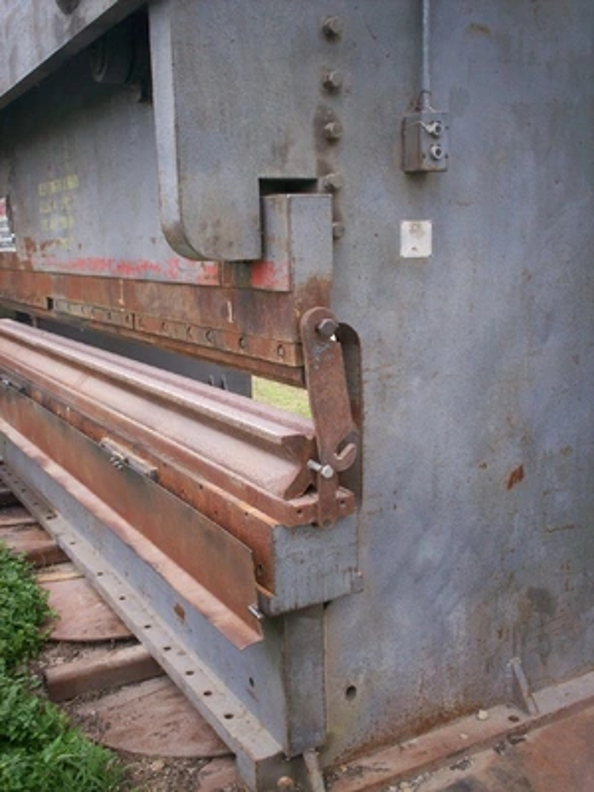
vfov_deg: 51.4
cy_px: 396
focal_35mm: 36
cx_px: 297
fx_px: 824
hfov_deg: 39.7
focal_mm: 6
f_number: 4.5
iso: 100
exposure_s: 1/201
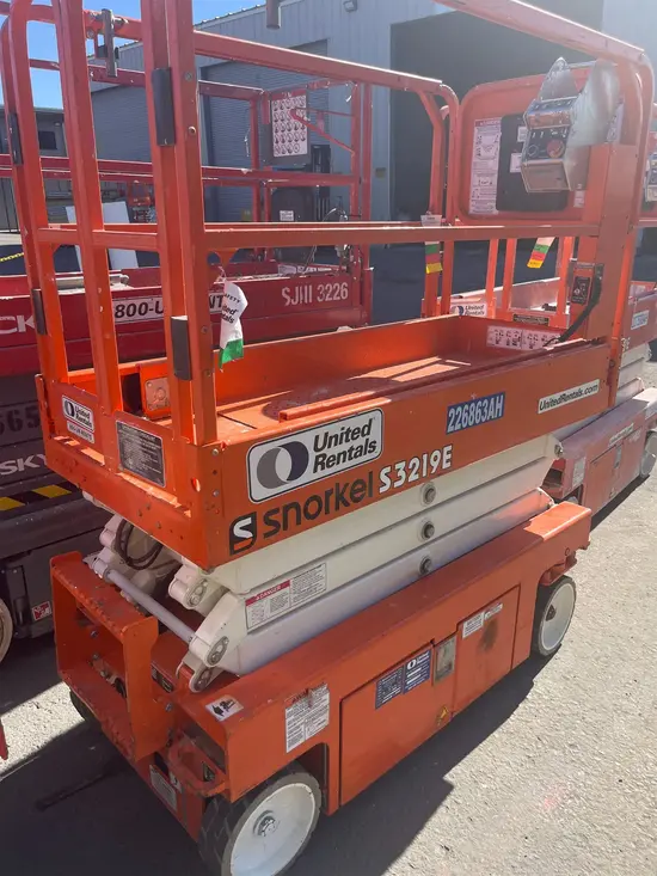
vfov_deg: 67.3
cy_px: 438
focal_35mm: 26
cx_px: 328
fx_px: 658
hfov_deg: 53.1
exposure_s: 1/1225
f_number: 1.6
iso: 50
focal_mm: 5.1
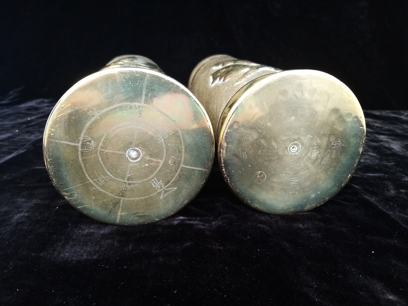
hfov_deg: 67.3
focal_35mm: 26
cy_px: 153
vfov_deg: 53.1
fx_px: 306
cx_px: 204
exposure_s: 1/33.3
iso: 147
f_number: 1.8
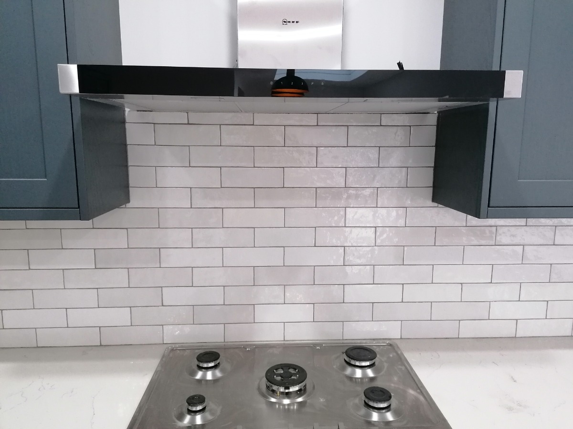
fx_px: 447
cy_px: 214
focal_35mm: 27
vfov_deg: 51.4
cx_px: 286
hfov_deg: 65.3
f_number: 1.8
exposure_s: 1/33.3
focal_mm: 4.75
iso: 400
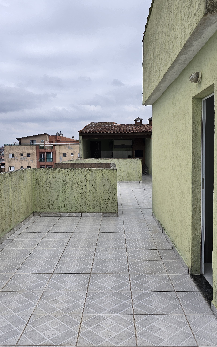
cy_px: 171
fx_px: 312
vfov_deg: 58.1
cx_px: 107
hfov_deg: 38.3
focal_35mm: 33
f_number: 1.7
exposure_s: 1/1286
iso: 12
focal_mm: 6.3
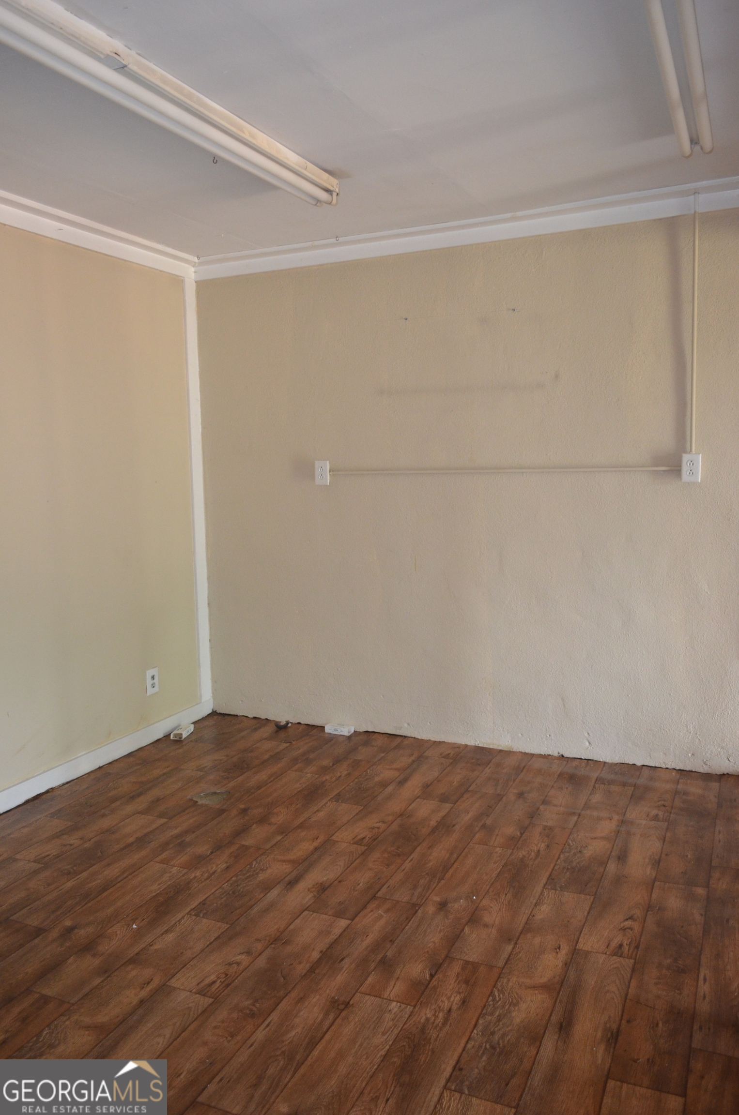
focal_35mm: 27
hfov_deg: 47.7
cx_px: 370
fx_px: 835
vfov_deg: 67.5
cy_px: 558
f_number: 3.5
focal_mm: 18
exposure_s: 1/60
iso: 1400
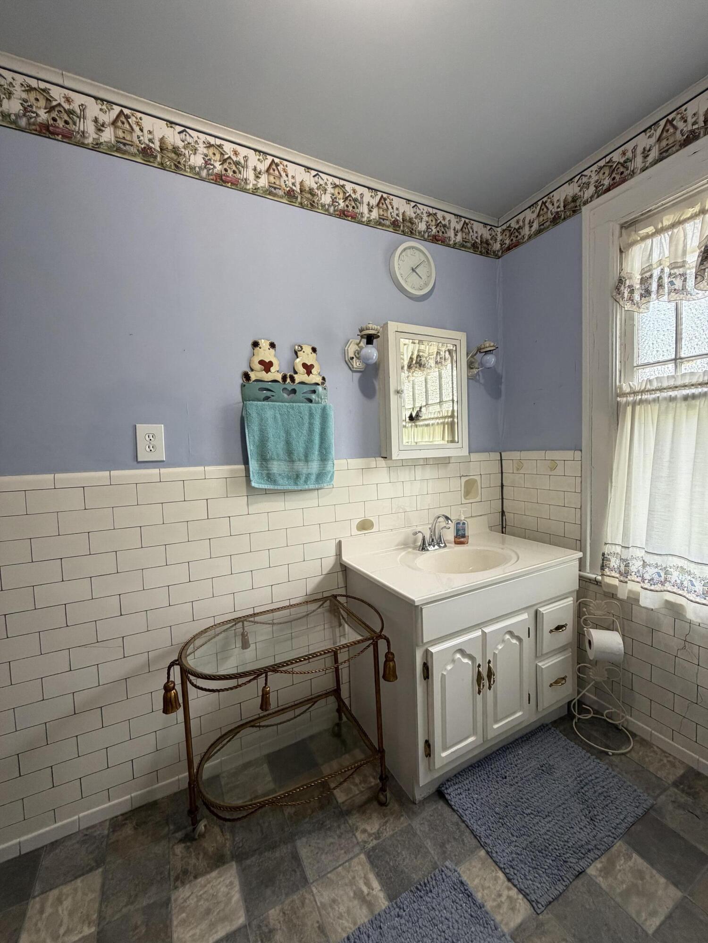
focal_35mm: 14
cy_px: 472
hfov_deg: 85.7
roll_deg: +1.4
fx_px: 382
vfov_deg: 102.1
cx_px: 354
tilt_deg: -4.3
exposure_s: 1/121
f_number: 2.2
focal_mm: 2.22
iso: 320
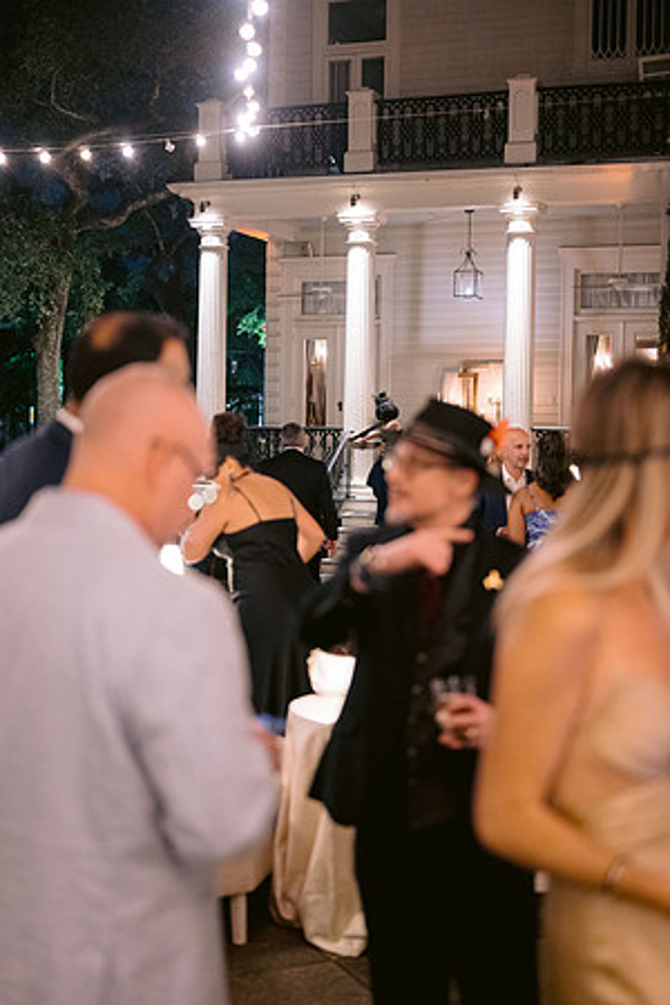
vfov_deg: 39.6
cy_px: 502
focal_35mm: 50
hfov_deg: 27.0
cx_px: 335
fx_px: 1396
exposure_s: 1/30
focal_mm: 50
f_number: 1.8
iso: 2000
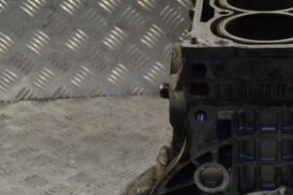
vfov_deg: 14.3
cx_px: 239
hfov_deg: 21.2
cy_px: 148
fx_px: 772
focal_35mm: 95
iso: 3200
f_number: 9
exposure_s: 1/320
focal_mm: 35
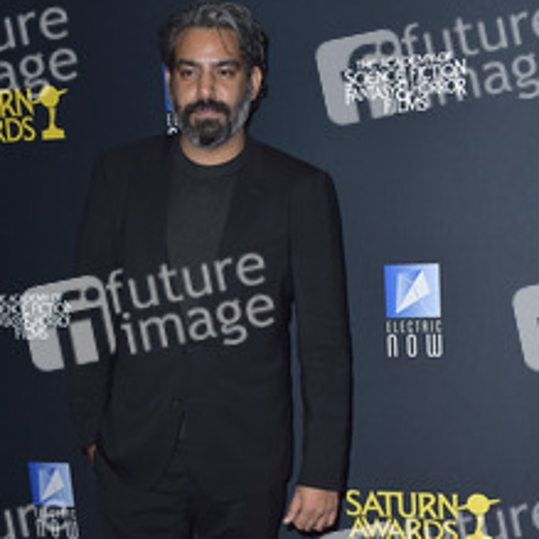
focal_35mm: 56
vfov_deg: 29.8
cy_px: 436
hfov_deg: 30.5
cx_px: 220
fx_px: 987
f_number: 6.3
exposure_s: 1/250
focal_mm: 36
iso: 250
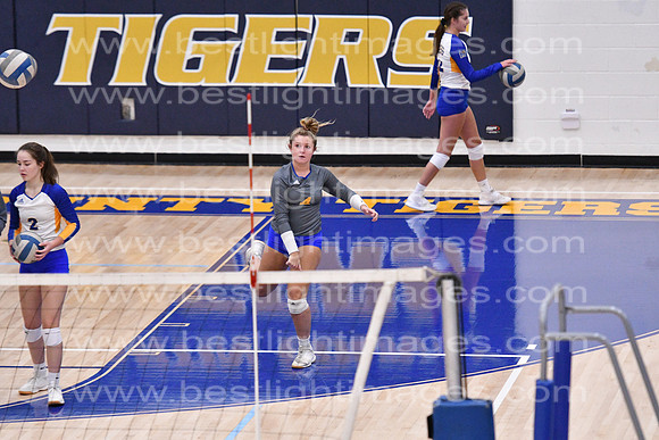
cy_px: 220
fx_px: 4120
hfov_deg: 9.1
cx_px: 330
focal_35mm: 225
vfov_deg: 6.1
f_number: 3.2
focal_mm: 150
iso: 6400
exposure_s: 1/1000
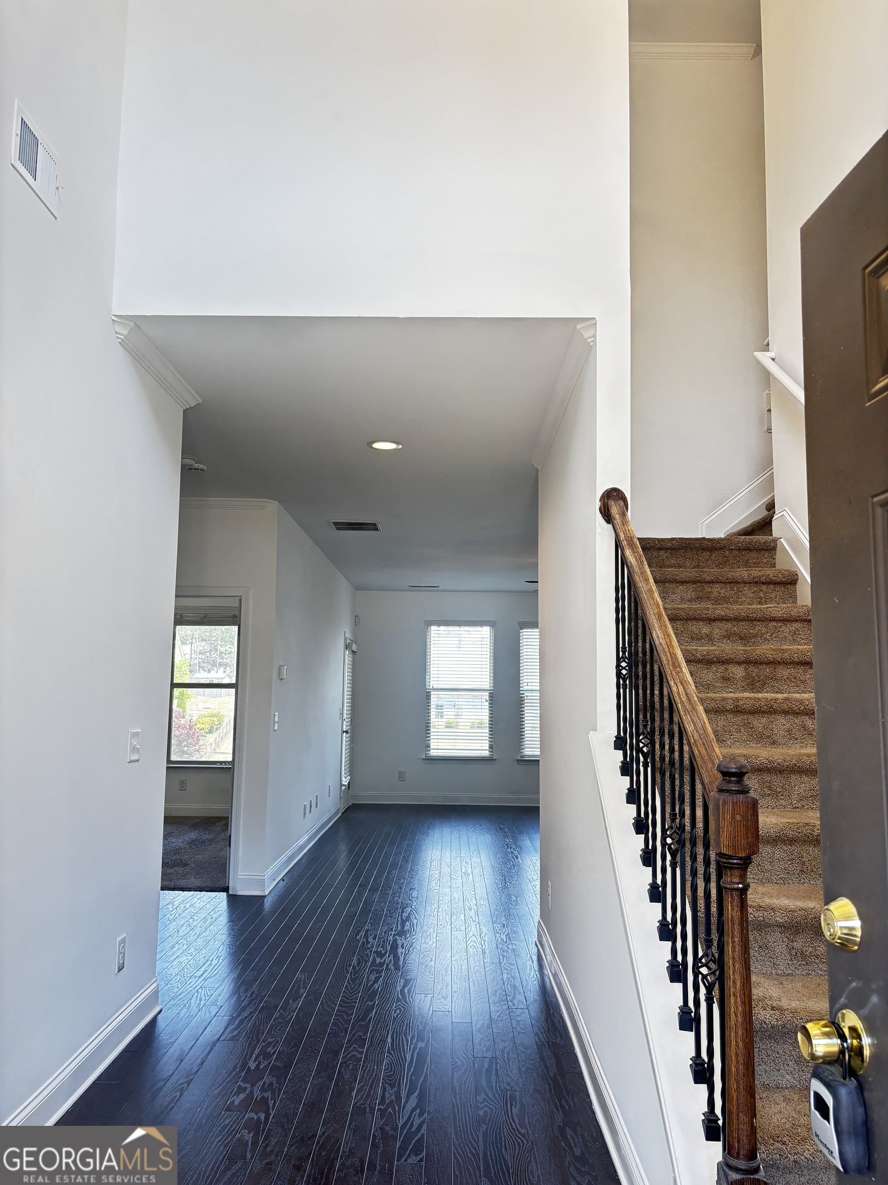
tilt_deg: +7.2
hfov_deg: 53.1
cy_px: 592
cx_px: 444
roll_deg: -0.8
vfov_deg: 67.3
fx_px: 889
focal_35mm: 26
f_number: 1.6
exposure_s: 1/120
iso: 125
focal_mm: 5.96
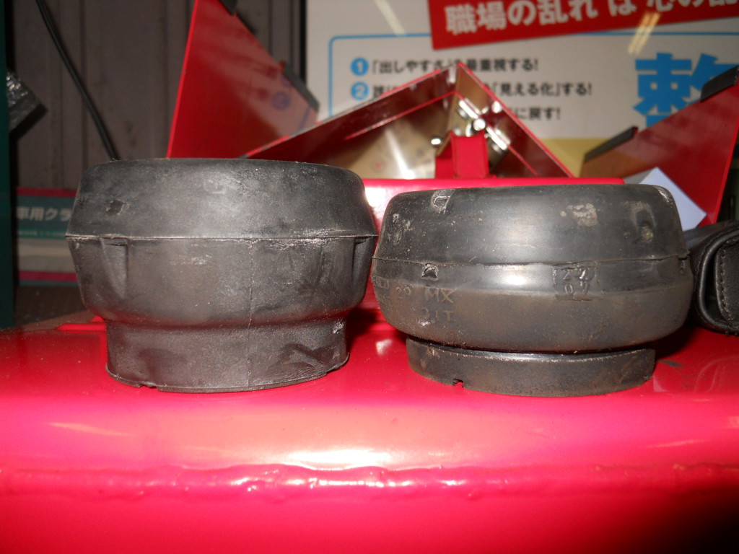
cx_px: 370
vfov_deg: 49.7
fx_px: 598
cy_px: 277
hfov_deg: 63.4
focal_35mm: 28
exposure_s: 1/25
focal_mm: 5
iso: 80
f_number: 5.4
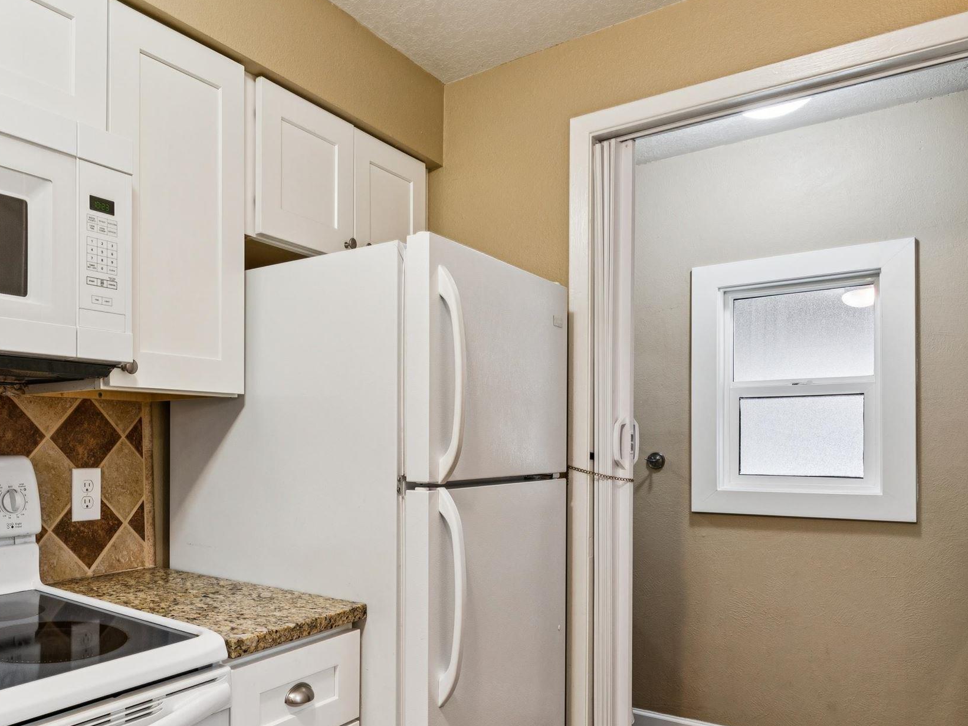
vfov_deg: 49.8
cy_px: 446
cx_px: 256
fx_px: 775
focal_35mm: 28
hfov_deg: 60.8
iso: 400
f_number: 13
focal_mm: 15.4
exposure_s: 1/2.5
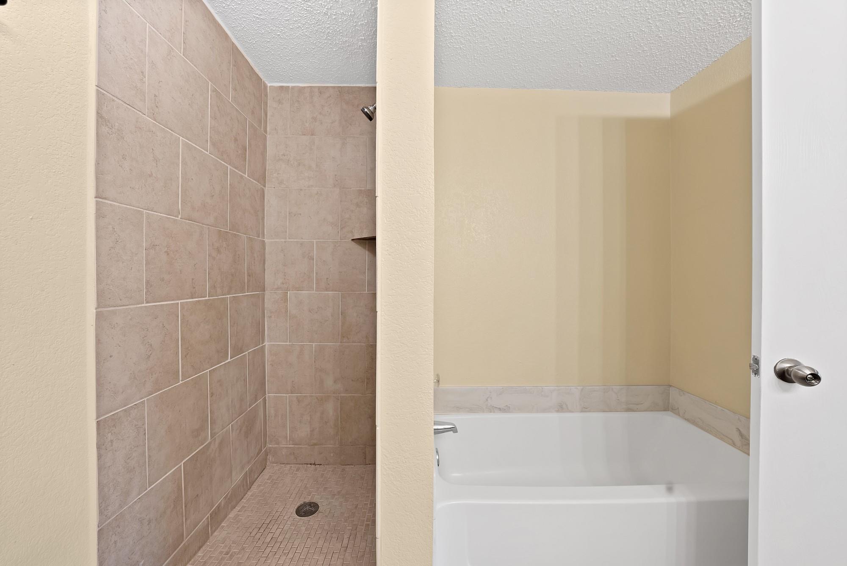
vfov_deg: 90.1
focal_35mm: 12
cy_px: 283
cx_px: 424
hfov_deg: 112.6
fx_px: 282
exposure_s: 1/5
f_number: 9
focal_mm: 12
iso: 640
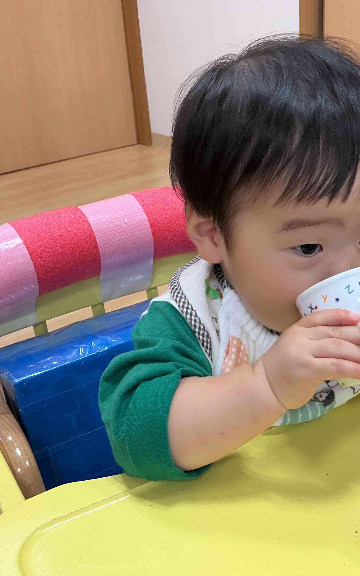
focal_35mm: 42
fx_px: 659
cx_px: 275
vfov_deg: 47.2
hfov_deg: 30.0
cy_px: 291
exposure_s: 1/60
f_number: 1.8
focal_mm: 3
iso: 40
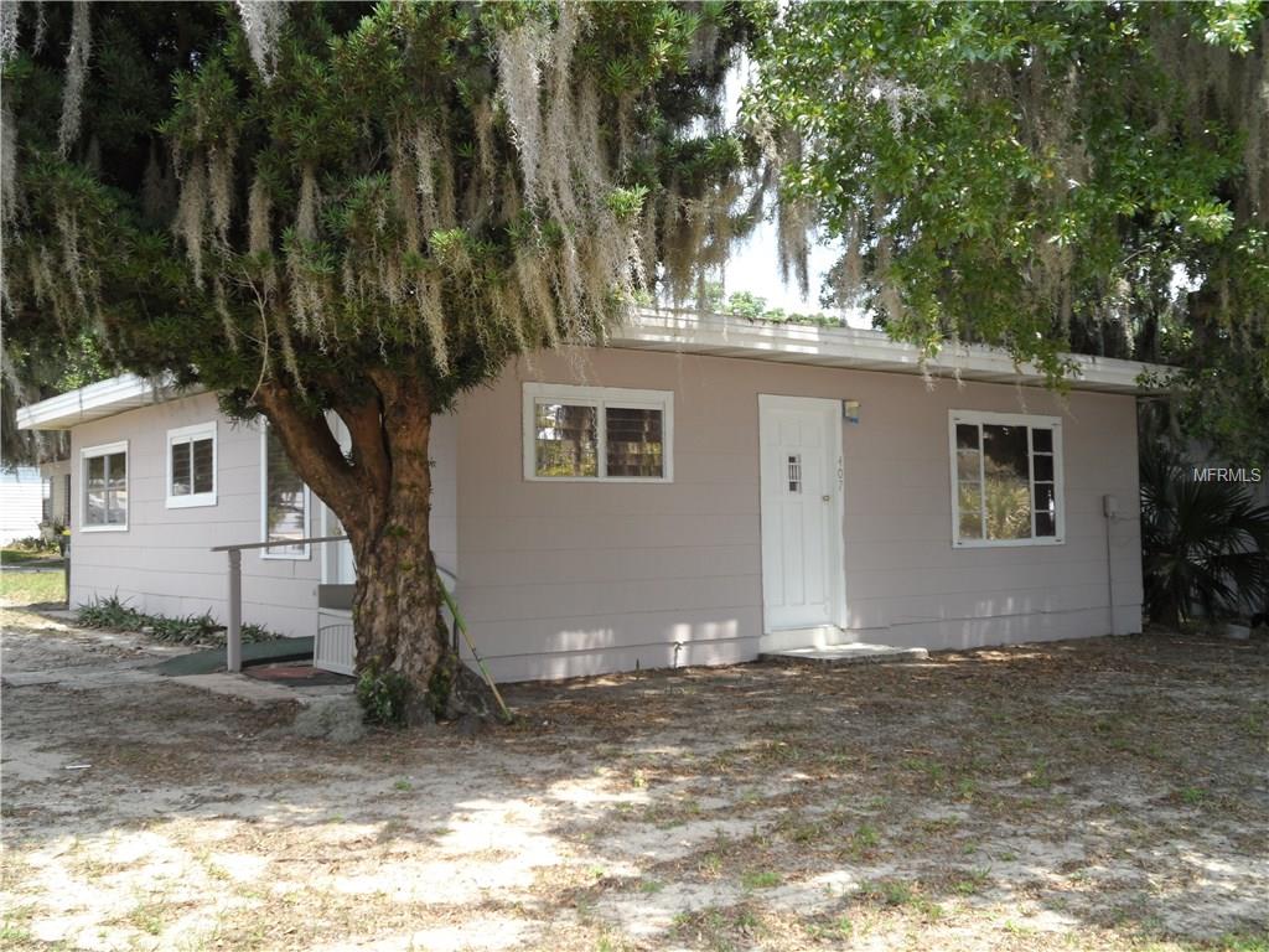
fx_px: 1320
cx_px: 634
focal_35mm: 36
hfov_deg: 51.4
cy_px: 476
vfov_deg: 39.7
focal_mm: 6.5
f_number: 3
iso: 80
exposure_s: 1/250
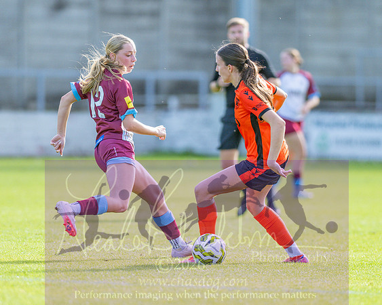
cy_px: 152
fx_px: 5539
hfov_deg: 3.9
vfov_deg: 3.2
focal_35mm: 490
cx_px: 232
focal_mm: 300
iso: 560
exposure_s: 1/3200
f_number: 2.8
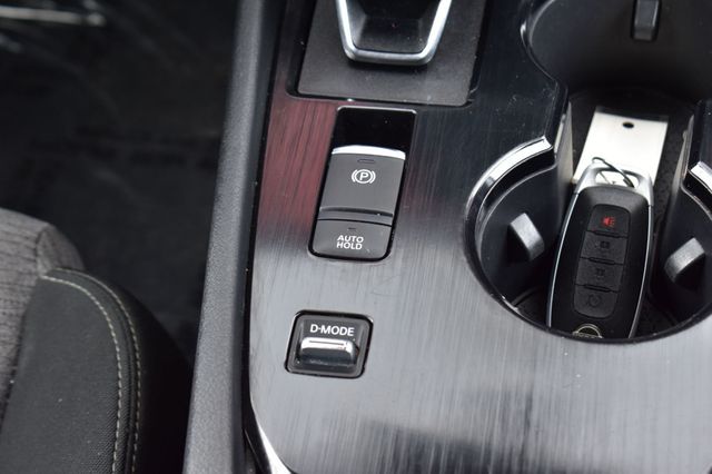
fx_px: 1631
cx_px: 356
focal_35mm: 82
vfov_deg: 16.5
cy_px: 237
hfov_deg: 24.6
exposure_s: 1/40
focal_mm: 55
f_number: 7.1
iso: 400
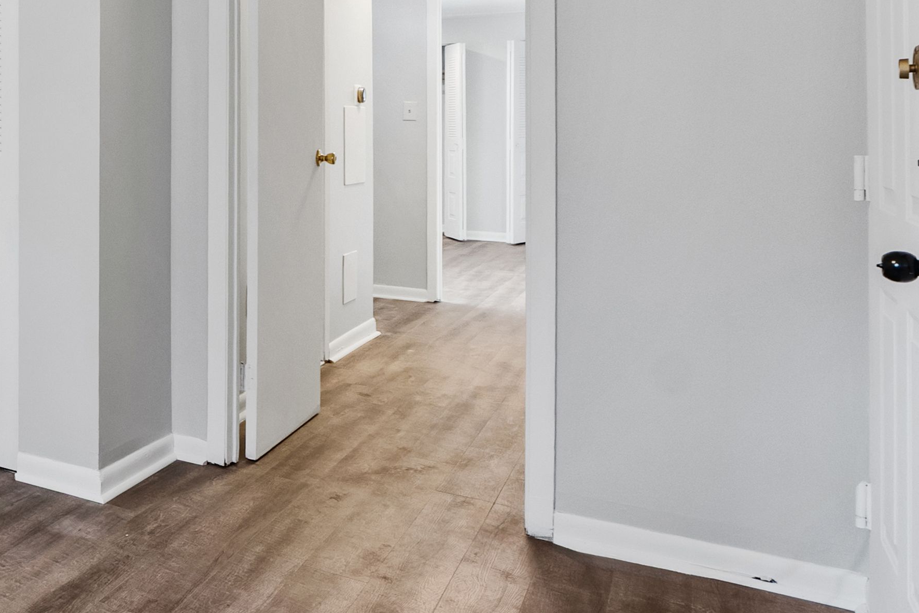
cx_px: -234
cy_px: 161
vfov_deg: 33.6
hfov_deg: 35.9
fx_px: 996
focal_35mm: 39
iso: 160
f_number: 7.1
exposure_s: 5
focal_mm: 10
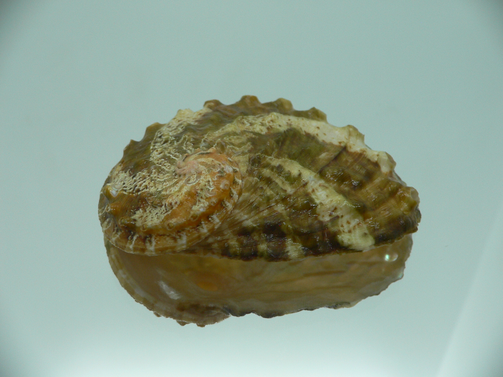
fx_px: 509
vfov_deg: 40.7
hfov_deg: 52.6
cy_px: 188
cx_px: 252
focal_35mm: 35
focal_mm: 4.6
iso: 100
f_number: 2.8
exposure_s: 1/60
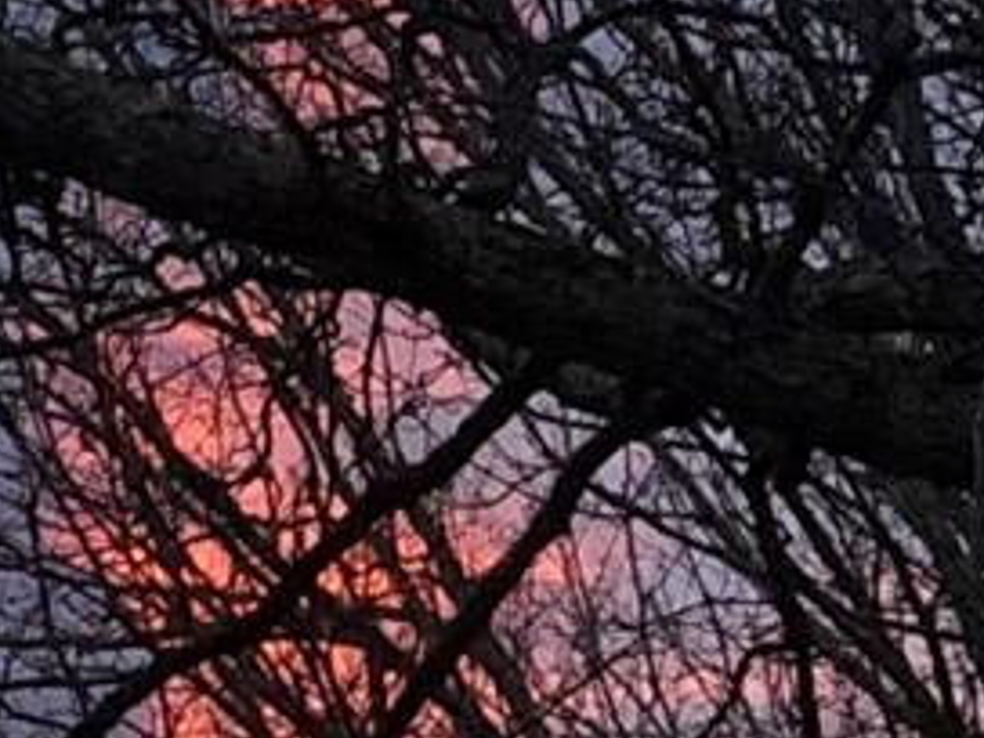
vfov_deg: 3.8
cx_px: -1132
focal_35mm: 391
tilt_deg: +15.9
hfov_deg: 5.0
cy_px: -127
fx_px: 11115
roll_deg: +0.1
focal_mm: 6
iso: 160
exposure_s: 1/20
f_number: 2.4
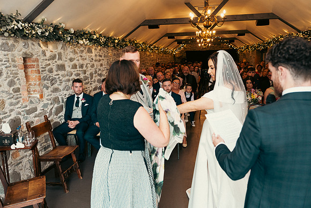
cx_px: 156
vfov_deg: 43.6
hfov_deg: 61.9
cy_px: 104
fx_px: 259
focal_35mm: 30
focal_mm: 30
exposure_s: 1/160
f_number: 3.5
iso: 1250
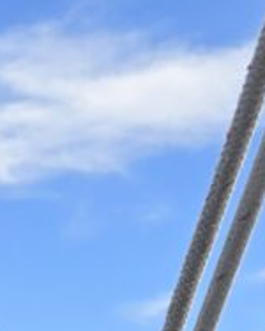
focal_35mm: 123
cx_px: -401
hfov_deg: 10.5
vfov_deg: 14.0
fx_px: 1204
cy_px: 581
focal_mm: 5.4
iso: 25
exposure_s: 1/1437
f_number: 1.8
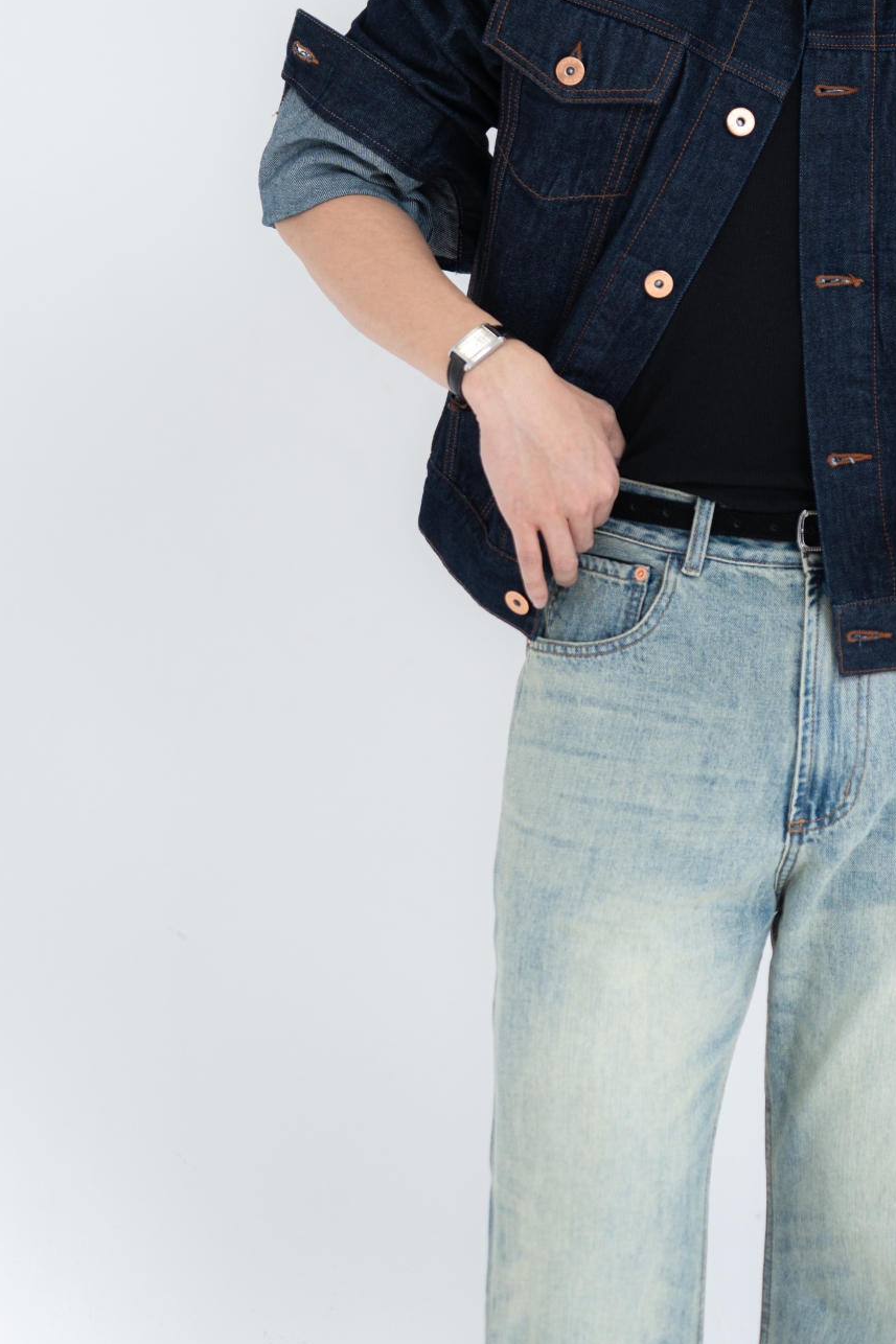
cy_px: 253
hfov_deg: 10.8
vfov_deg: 16.1
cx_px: 749
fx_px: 4705
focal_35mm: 126
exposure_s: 1/160
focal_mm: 75
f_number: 2.8
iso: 250
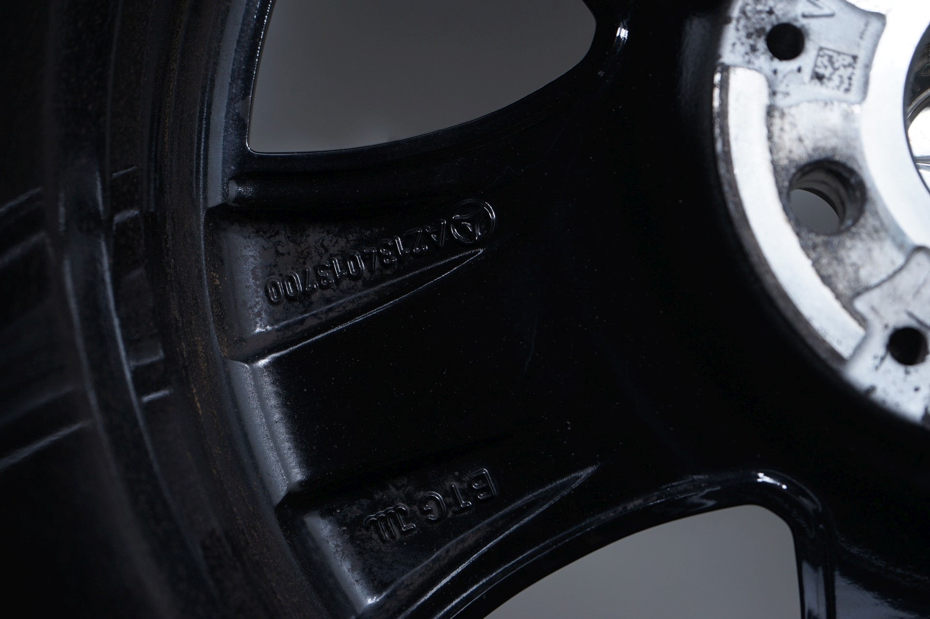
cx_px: 465
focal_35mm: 53
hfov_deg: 37.5
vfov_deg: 25.5
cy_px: 310
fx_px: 1368
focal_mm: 53
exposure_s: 1/100
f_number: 7.1
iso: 250
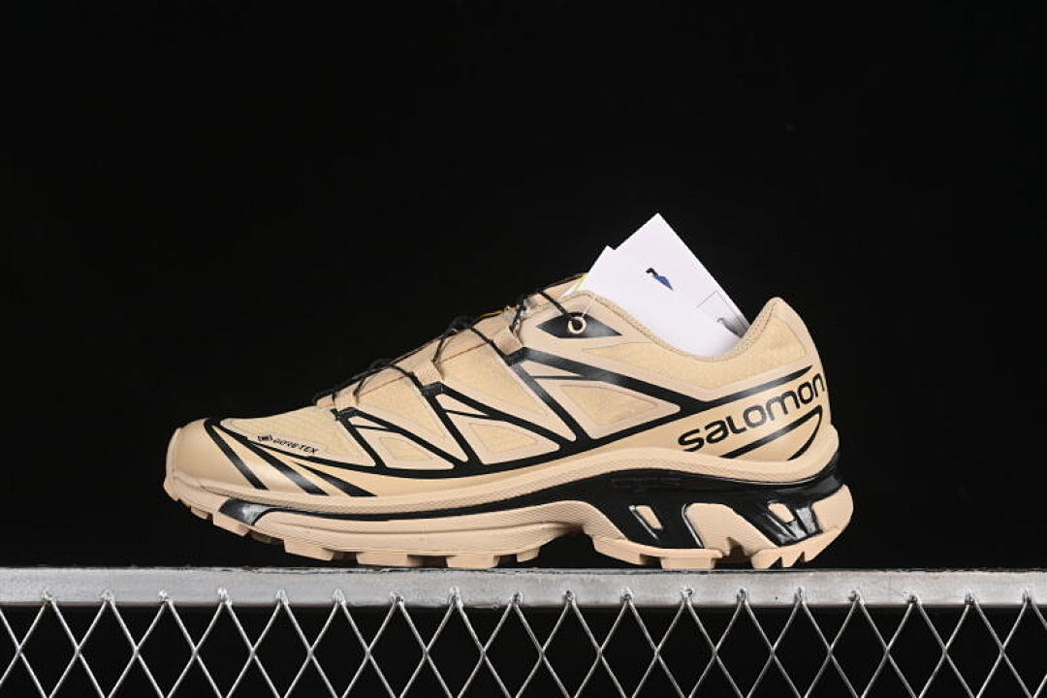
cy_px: 349
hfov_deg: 27.0
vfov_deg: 18.2
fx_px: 2181
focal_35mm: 75
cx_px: 524
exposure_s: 1/80
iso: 160
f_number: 7.1
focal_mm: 50
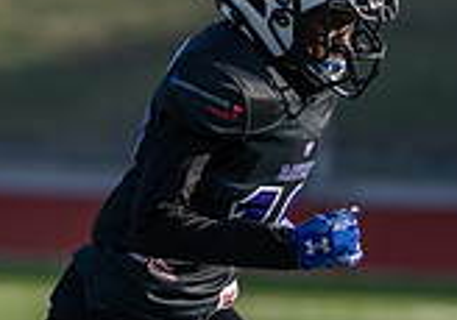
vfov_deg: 1.2
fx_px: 14950
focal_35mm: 1159
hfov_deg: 1.7
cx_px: -564
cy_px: 278
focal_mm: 200
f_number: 2.8
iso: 200
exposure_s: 1/2000
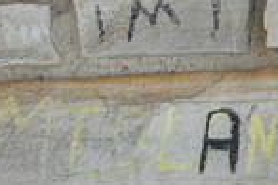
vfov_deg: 3.3
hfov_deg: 5.0
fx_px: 3209
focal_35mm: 416
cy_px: 150
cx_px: 194
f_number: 3.2
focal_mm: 70
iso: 800
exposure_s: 1/160
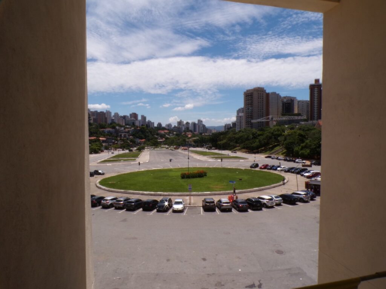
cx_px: 193
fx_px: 268
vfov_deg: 56.8
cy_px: 144
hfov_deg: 71.6
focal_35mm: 24
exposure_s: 1/250
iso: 100
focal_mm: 4.3
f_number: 10.2
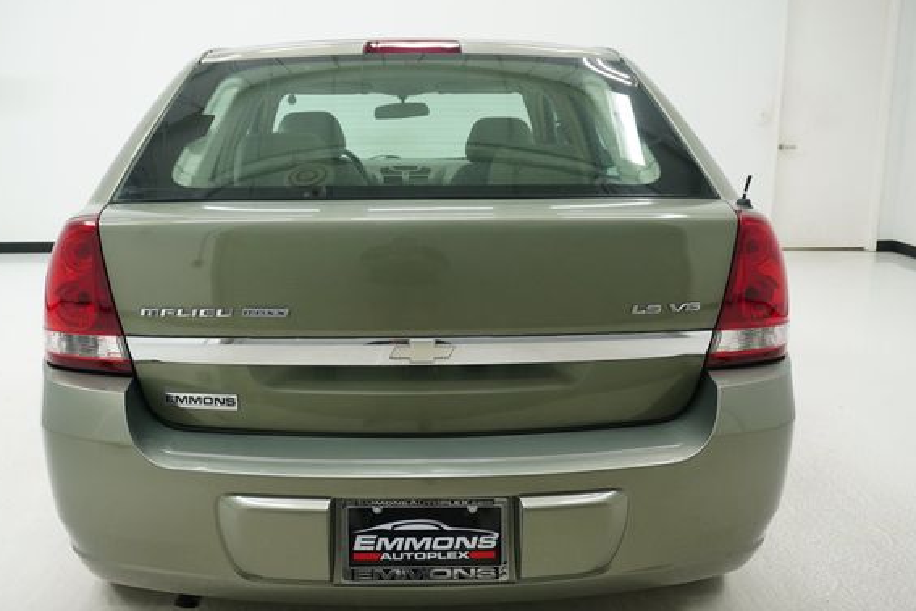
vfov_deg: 37.9
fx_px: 890
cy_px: 311
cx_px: 415
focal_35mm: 35
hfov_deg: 54.4
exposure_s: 1/200
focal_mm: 21
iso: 800
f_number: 5.6
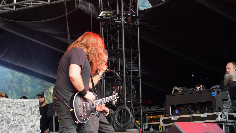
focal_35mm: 133
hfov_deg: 16.1
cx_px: 102
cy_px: 76
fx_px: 832
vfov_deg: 9.1
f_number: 4
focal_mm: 105
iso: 800
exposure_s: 1/125
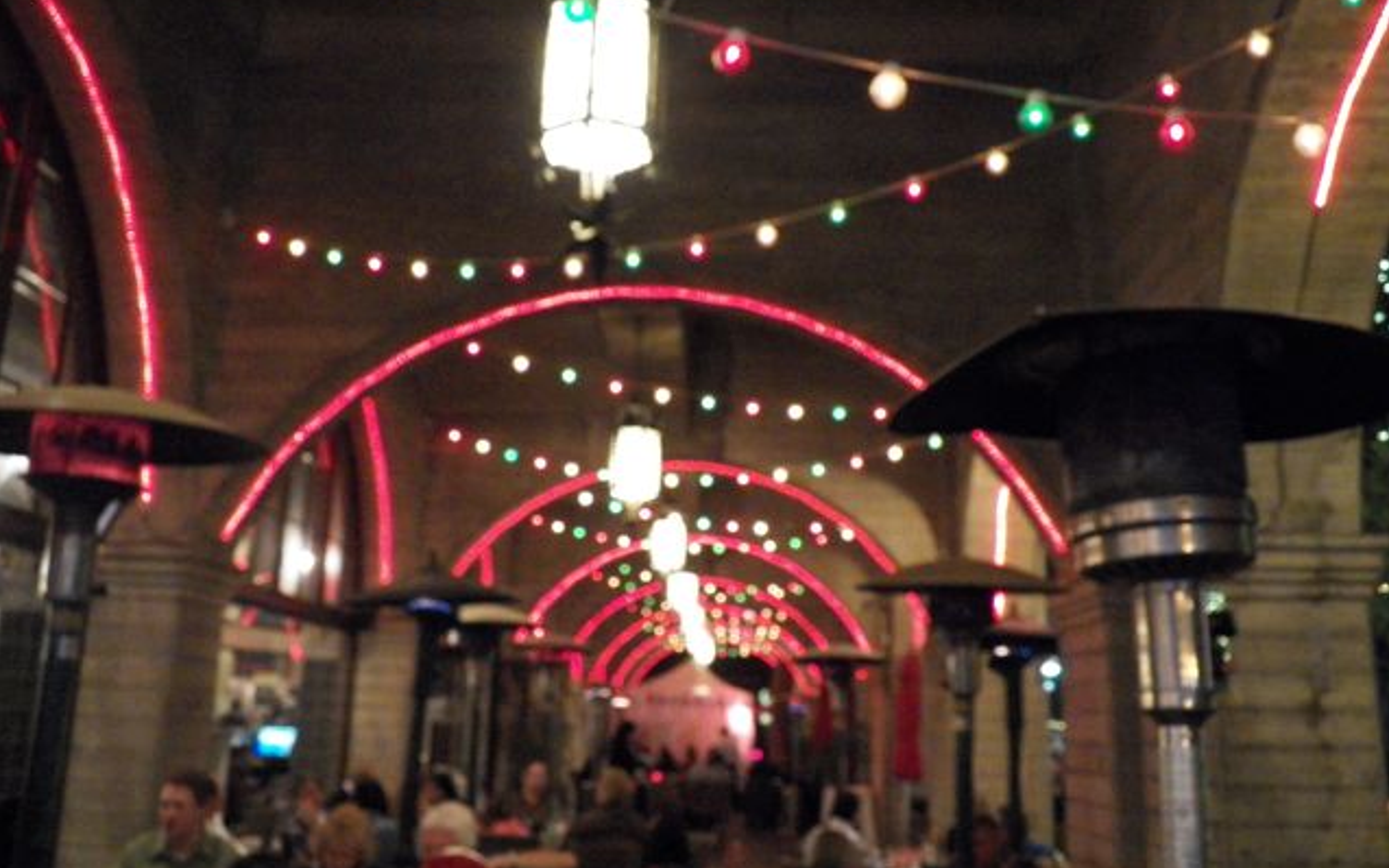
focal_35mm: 33
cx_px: 693
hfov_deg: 58.1
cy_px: 390
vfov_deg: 38.3
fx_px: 1249
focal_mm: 5.5
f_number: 2.8
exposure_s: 1/20
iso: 1600
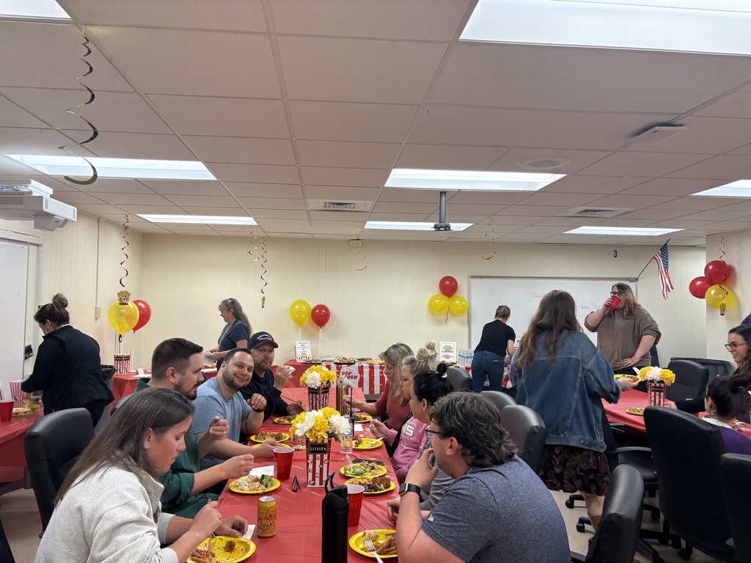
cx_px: 376
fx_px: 564
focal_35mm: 26
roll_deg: -0.7
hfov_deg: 67.3
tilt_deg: +1.7
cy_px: 282
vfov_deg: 53.1
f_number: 1.6
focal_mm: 5.96
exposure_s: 1/120
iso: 160
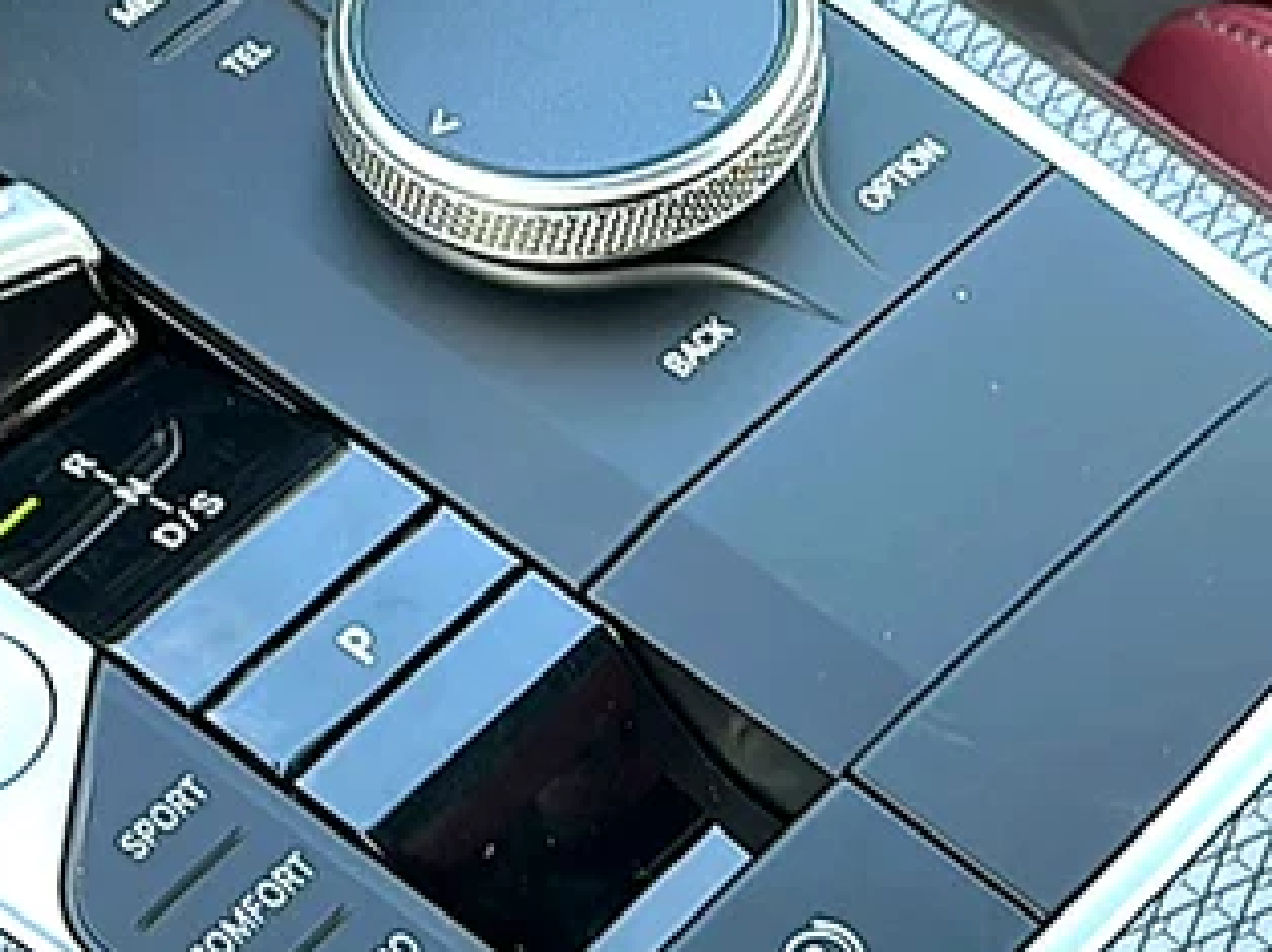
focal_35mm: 87
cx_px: 421
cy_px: 541
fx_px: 3194
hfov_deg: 22.4
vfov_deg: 16.9
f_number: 1.78
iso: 50
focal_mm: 6.86
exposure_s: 1/98
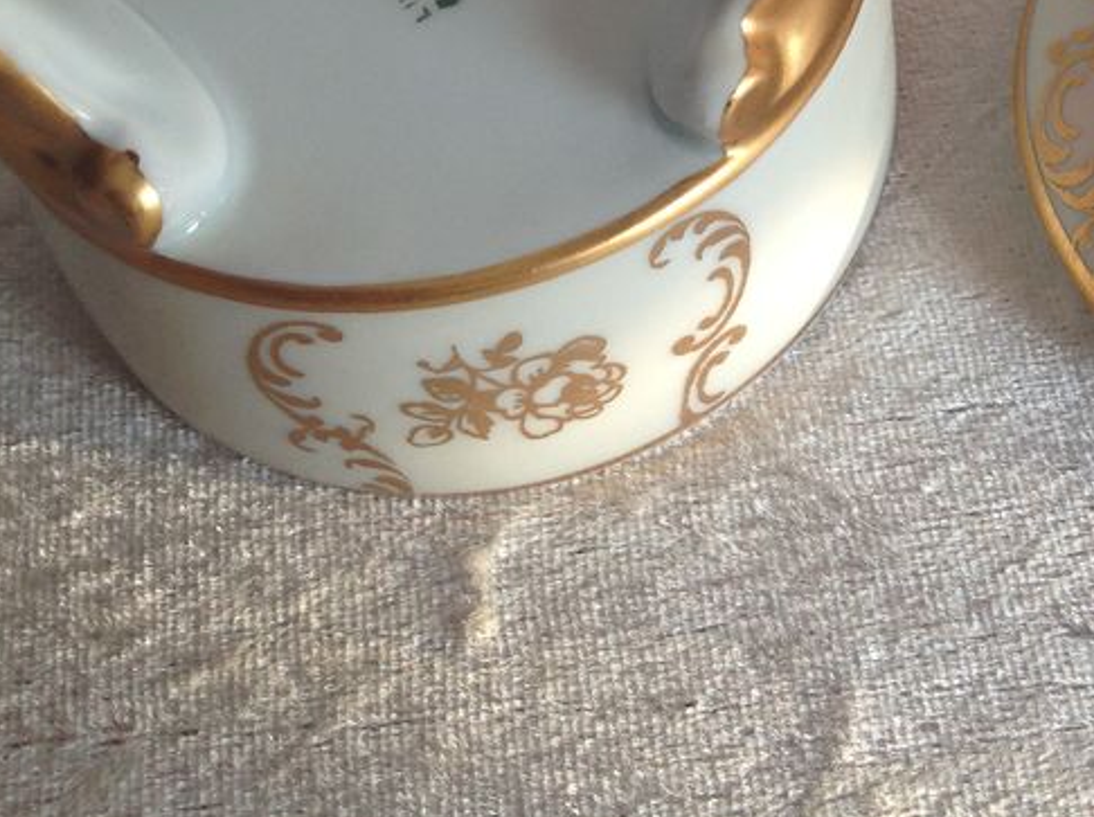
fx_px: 2272
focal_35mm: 72
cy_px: -10
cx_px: 927
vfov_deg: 19.8
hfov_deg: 26.4
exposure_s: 1/60
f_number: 2.4
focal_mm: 4.28
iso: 64
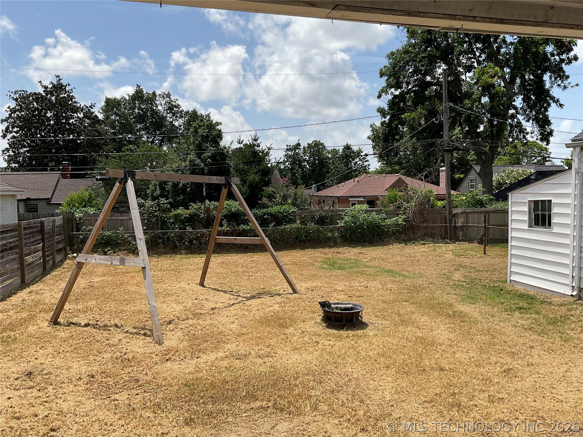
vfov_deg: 48.2
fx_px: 488
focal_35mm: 29
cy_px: 218
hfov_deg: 61.7
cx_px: 292
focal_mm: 3
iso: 16
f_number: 1.8
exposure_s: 1/2320
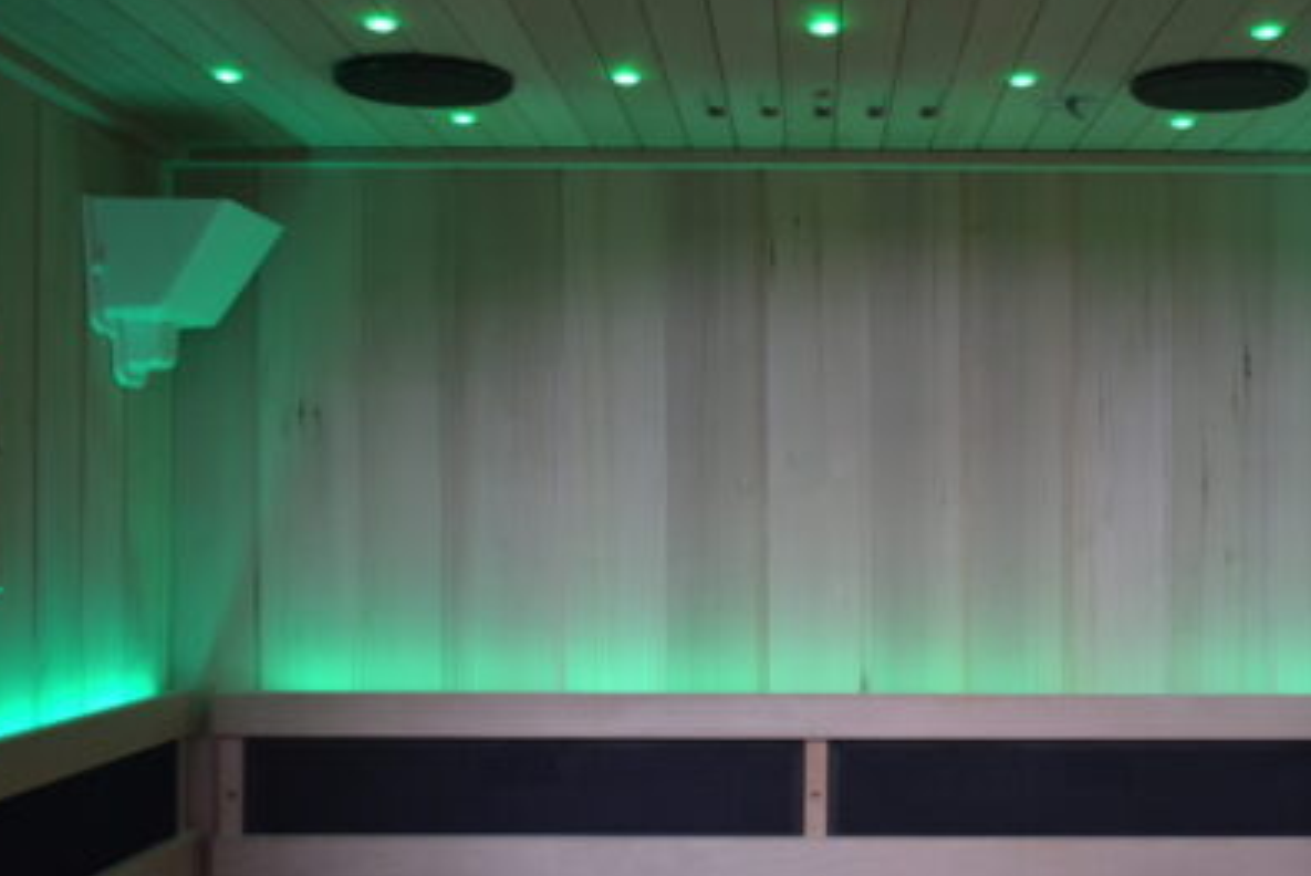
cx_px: 840
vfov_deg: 27.0
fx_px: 1822
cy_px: 528
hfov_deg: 39.2
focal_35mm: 50
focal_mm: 22
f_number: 4
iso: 400
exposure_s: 1/80
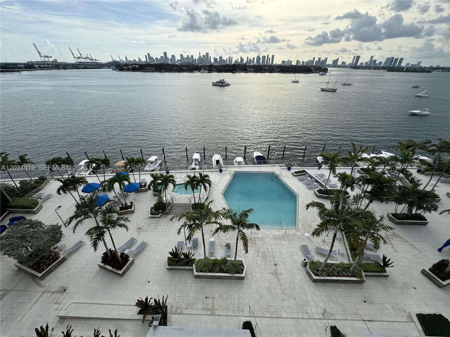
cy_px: 168
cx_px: 225
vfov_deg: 85.7
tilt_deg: -31.0
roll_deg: -0.6
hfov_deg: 102.1
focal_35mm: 14
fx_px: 182
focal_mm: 2.22
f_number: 2.2
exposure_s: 1/1236
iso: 40
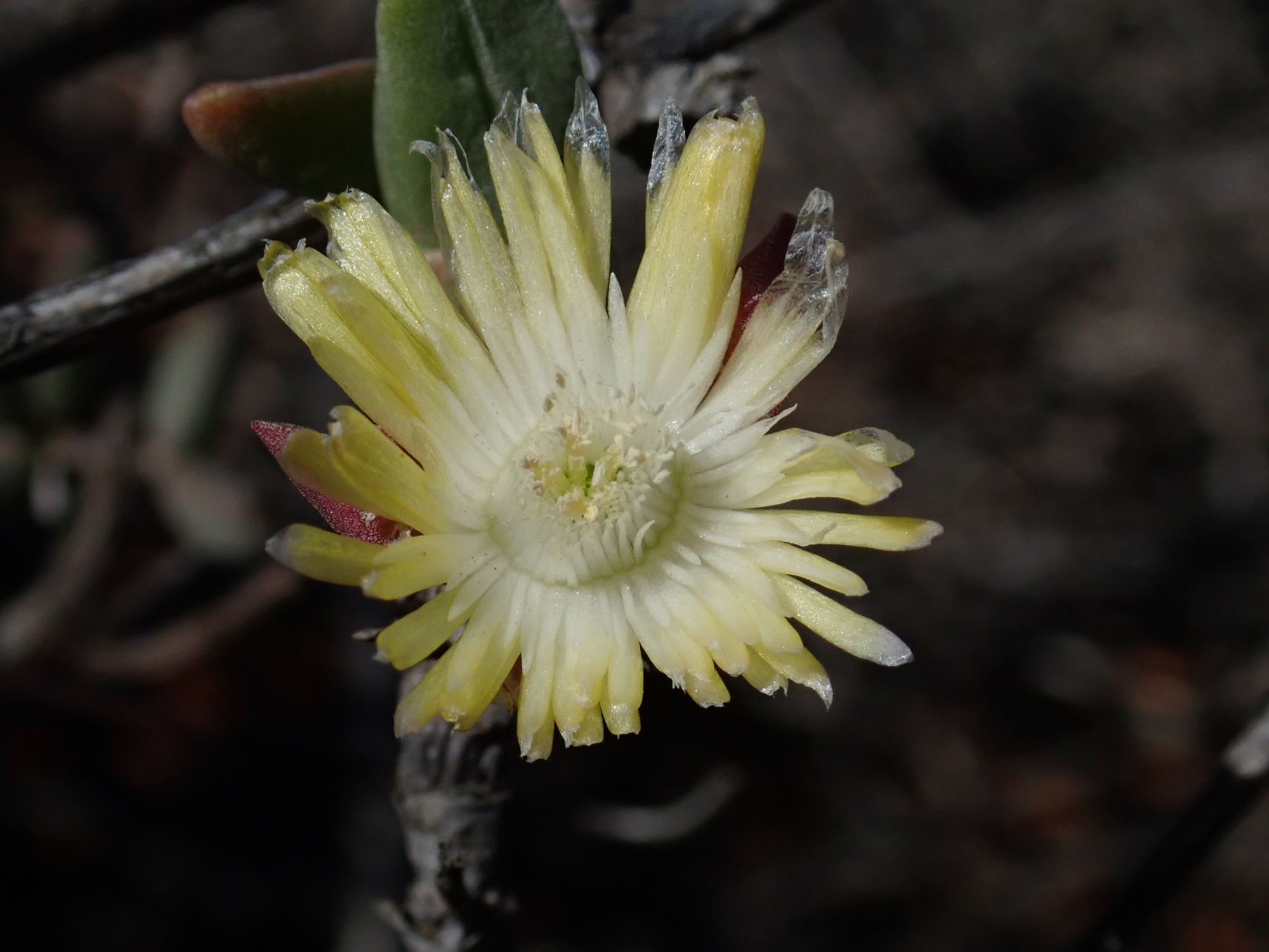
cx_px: 634
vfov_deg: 14.8
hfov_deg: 19.6
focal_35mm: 100
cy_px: 476
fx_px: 3666
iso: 320
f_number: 18
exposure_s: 1/400
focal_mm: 18
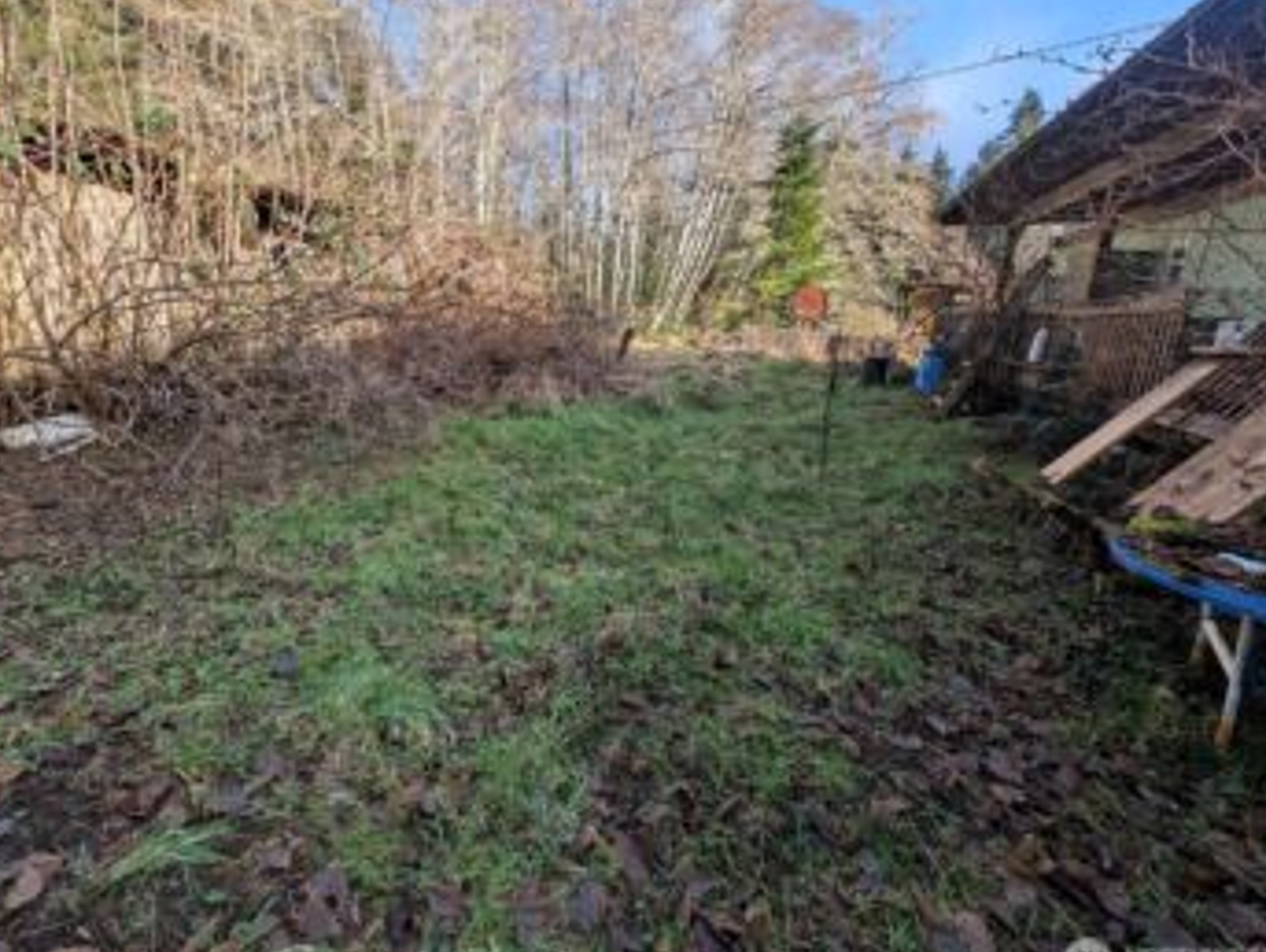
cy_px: 445
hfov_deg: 101.6
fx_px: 513
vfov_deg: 85.7
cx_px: 565
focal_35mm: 14
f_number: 1.95
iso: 42
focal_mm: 2.23
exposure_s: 1/451
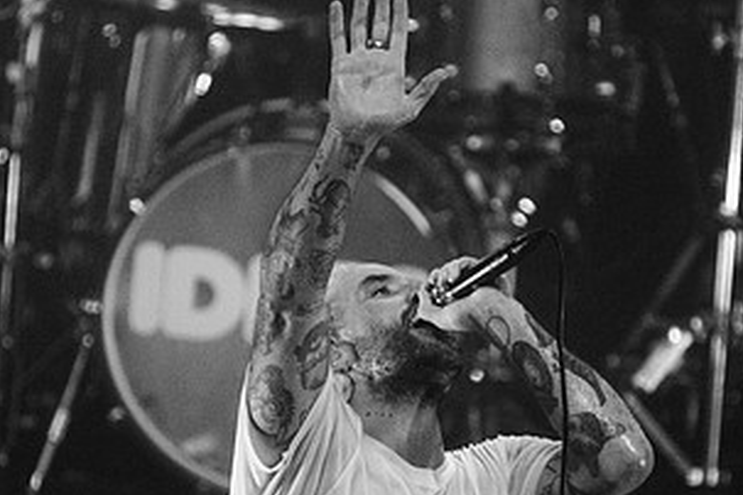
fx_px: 10731
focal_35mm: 520
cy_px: 394
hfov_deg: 4.0
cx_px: 447
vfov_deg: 2.6
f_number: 3.2
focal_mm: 200
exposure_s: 1/500
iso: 2500
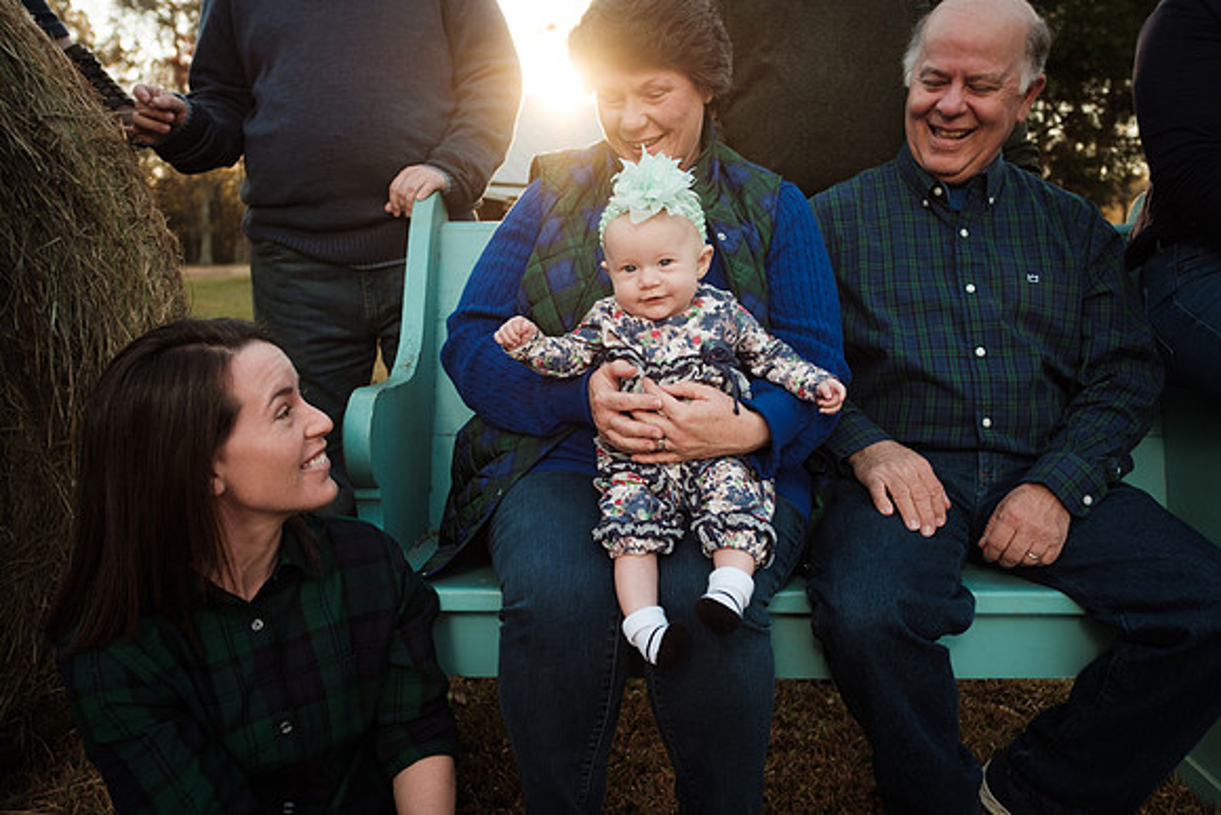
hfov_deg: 67.4
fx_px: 916
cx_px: 610
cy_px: 408
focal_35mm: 27
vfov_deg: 48.0
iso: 200
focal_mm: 18
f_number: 2.8
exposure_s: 1/250
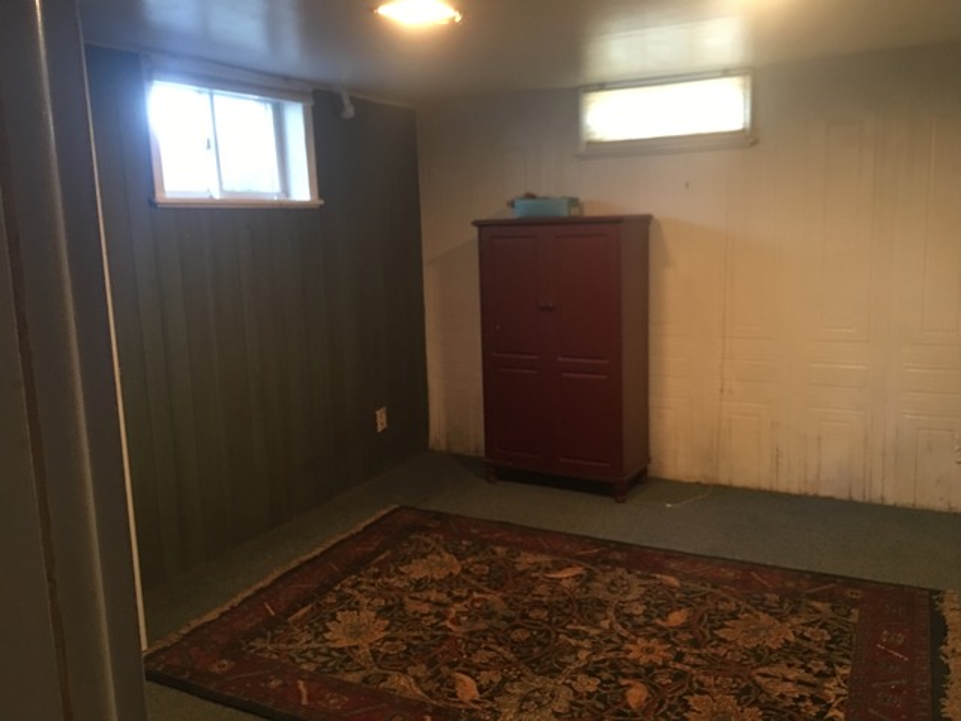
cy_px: 360
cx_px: 480
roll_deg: +2.5
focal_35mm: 29
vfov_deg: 48.2
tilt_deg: -5.5
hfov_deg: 61.7
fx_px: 805
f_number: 2.2
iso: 64
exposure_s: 1/4
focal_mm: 4.15
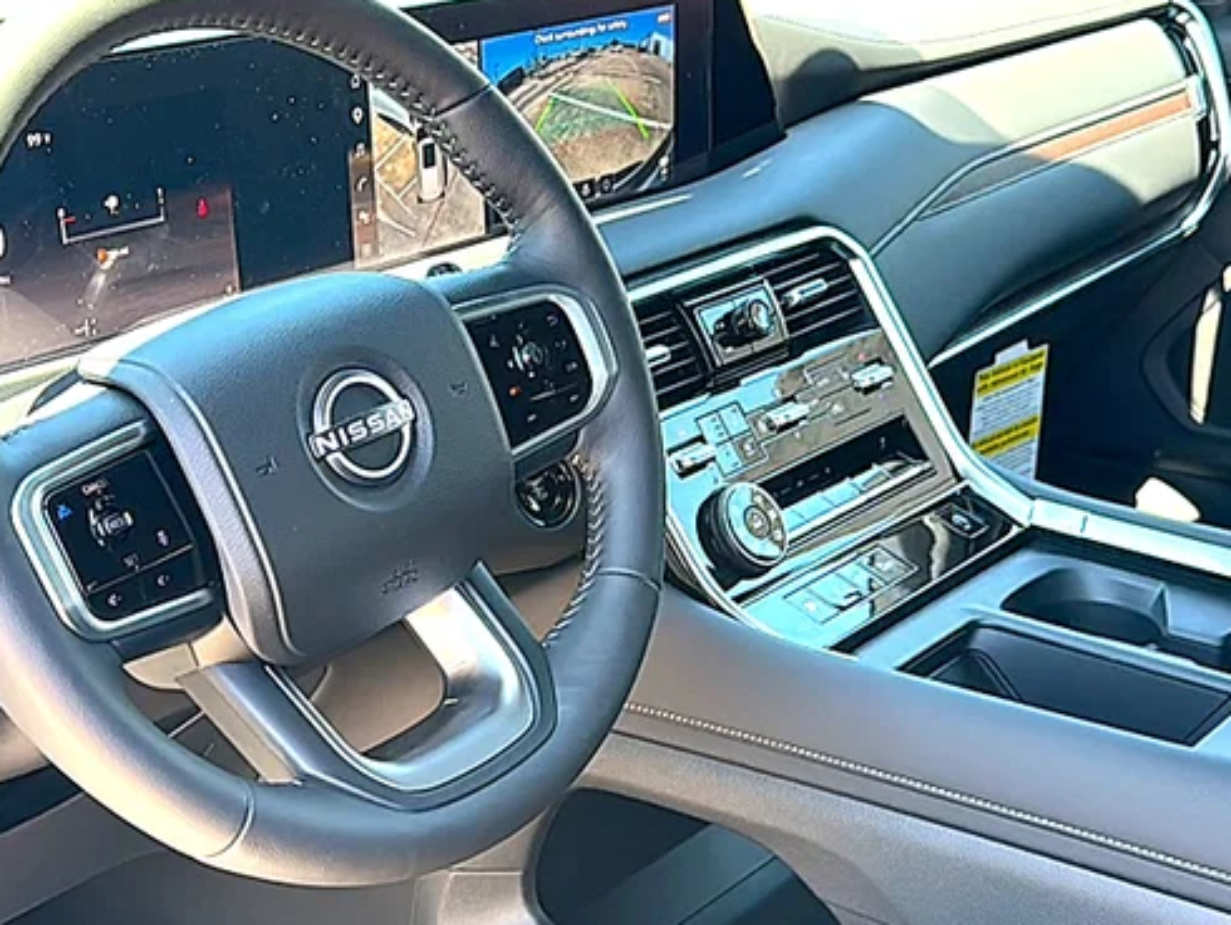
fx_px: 1779
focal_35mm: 50
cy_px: 602
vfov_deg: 29.0
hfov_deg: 38.2
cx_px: 573
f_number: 1.78
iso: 125
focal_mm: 6.86
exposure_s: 1/305
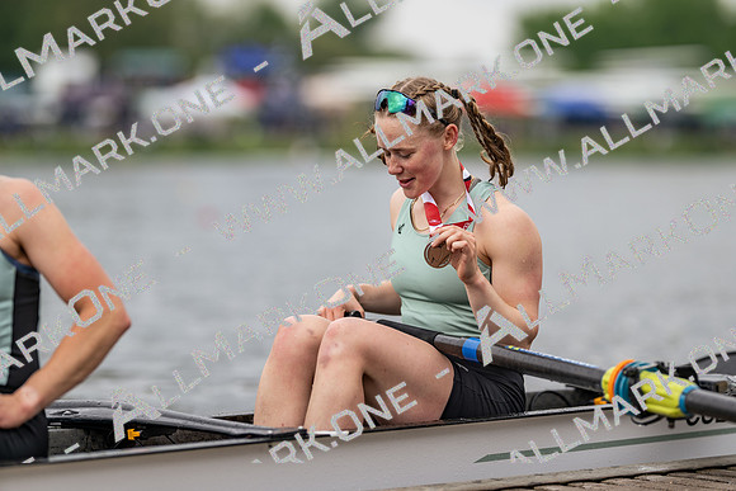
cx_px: 368
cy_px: 246
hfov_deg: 15.2
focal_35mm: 135
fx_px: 2761
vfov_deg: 10.2
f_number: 1.8
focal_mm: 135
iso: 64
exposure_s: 1/2000
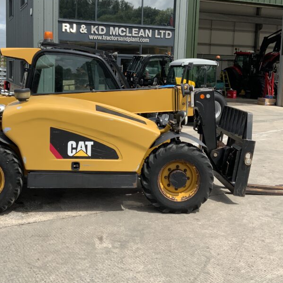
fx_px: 407
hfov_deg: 38.3
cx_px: 128
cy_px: 108
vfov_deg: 38.1
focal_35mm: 44
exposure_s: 1/2141
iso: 16
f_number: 1.8
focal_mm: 3
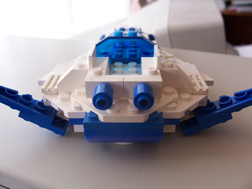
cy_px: 94
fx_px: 255
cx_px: 126
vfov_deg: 40.7
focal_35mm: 35
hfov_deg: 52.6
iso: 80
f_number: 2.8
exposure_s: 1/30
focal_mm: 6
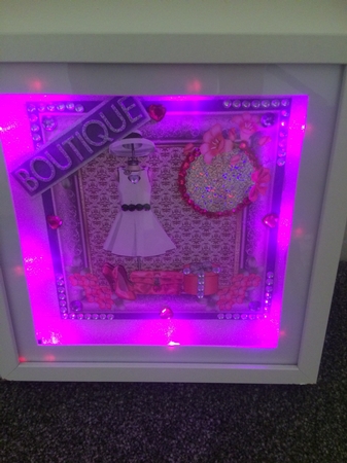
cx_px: 174
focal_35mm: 29
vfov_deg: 61.7
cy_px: 232
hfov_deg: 48.2
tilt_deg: -51.5
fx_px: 388
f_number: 2.2
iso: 320
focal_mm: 4.15
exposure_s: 1/25
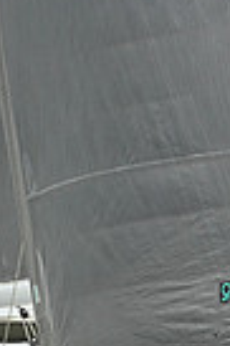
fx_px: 2844
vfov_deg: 6.9
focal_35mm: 296
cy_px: 451
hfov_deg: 4.6
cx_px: 119
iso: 320
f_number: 9
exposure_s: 1/800
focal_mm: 70
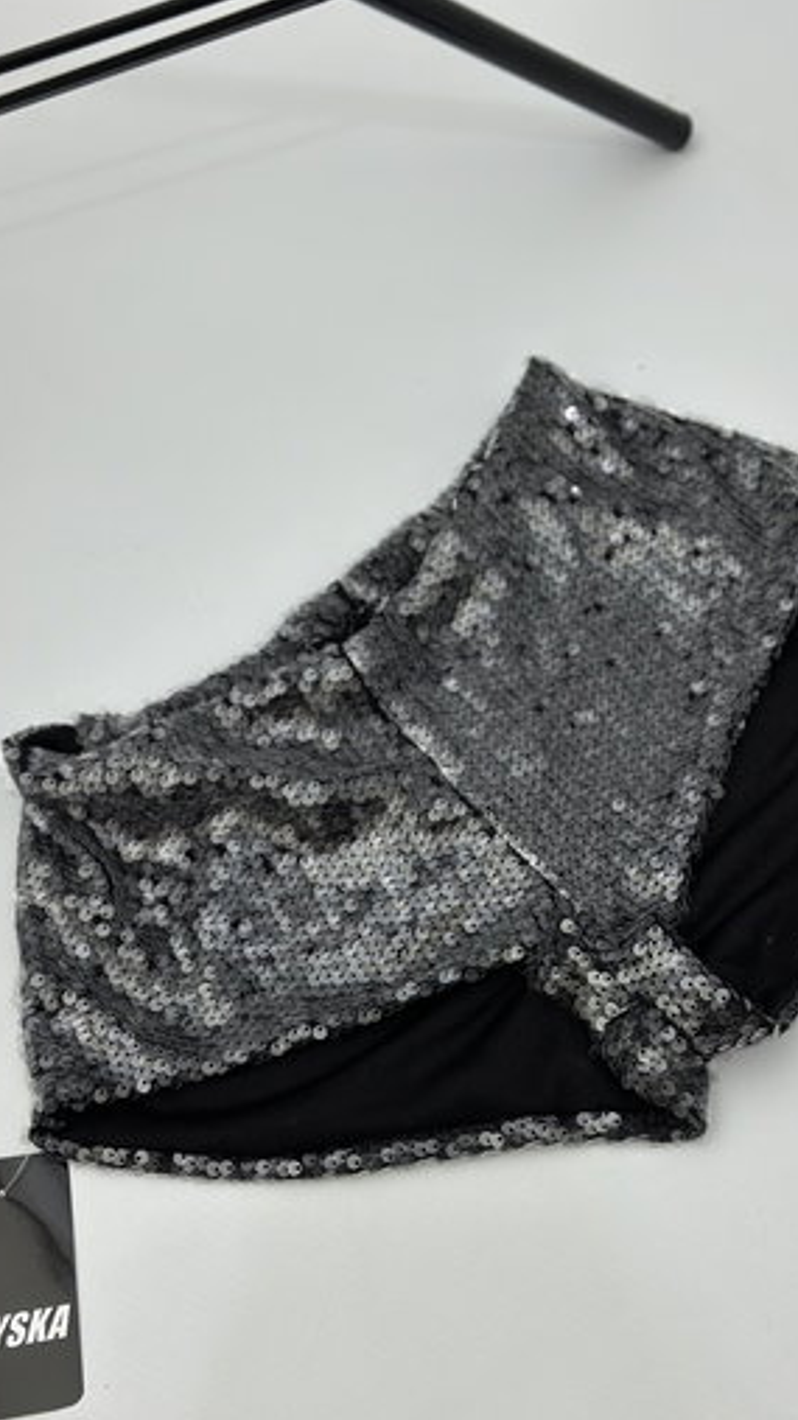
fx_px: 2070
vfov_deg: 37.8
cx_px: 476
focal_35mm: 55
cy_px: 738
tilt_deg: -64.6
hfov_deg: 21.8
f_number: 1.78
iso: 125
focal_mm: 6.86
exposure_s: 1/100
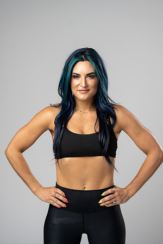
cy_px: 122
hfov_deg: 16.1
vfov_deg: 23.9
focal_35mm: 85
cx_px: 82
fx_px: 577
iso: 200
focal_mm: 85
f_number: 2.8
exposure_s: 1/200
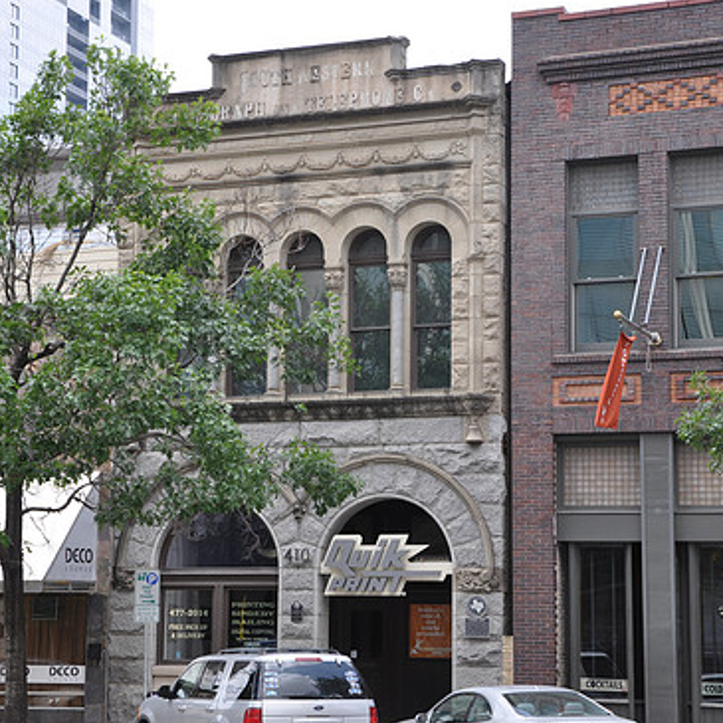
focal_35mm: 81
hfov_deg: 21.4
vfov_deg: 21.4
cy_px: 367
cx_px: 337
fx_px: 1914
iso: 200
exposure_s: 1/80
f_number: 9
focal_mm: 40
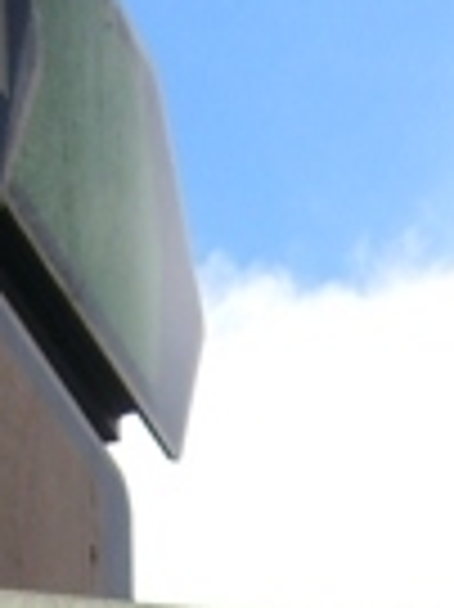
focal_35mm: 225
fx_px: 3941
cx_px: 193
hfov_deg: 6.6
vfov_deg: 8.4
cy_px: 1198
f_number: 4
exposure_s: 1/400
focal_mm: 7.9
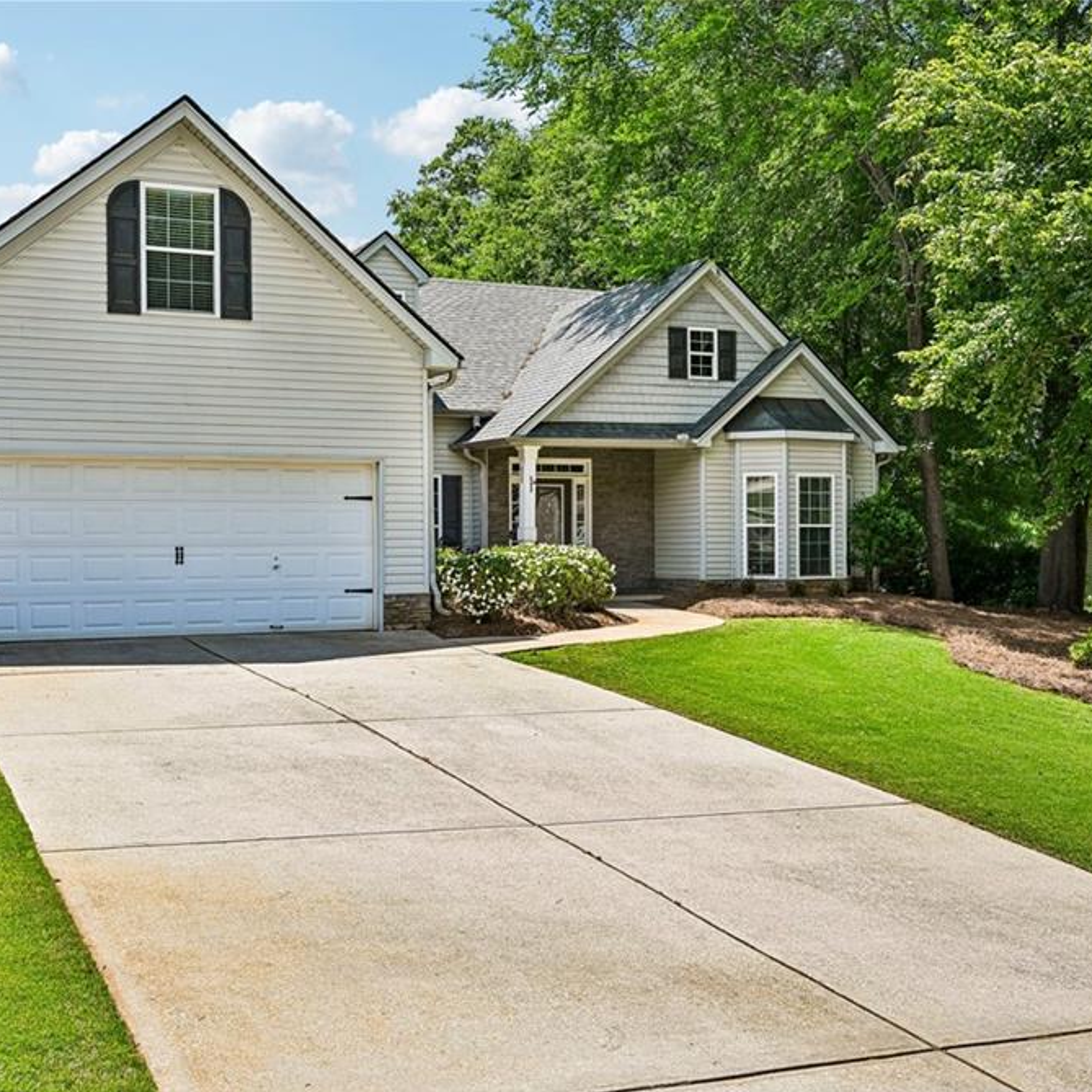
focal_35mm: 39
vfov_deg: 42.8
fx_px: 1392
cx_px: 540
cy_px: 554
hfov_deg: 42.8
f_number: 8
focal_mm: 30
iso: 100
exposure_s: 1/320
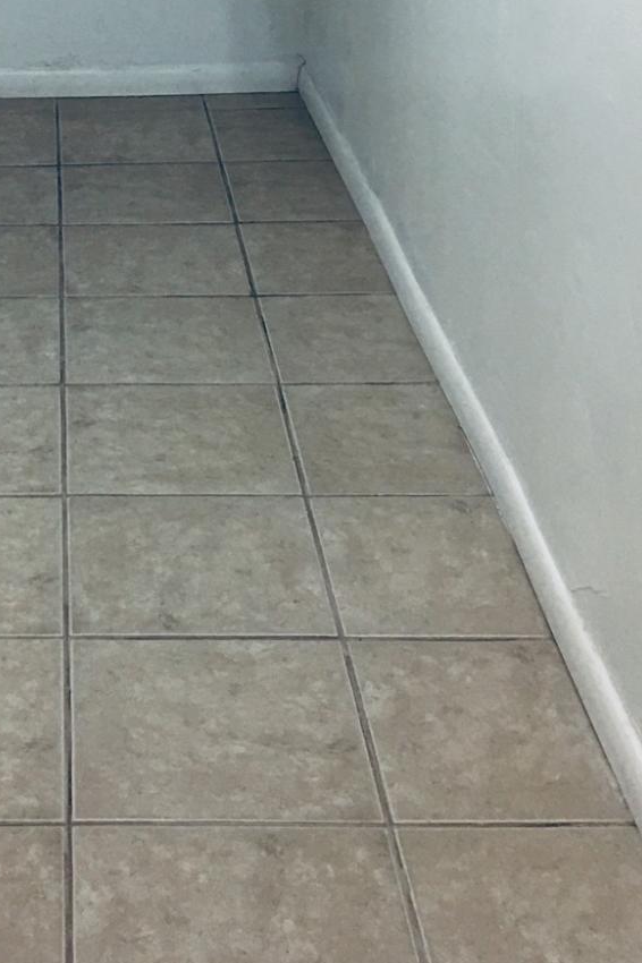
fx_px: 1901
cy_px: -108
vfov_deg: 26.2
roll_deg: +0.2
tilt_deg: -10.5
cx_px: -12
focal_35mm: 71
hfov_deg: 18.6
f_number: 2.2
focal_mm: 4.15
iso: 32
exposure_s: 1/30
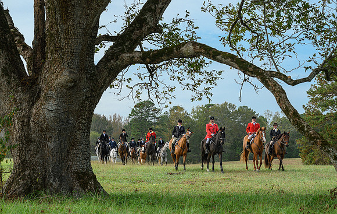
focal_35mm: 109
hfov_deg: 19.1
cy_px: 116
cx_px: 173
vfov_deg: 12.1
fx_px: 1002
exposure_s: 1/500
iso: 400
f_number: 6.3
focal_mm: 104
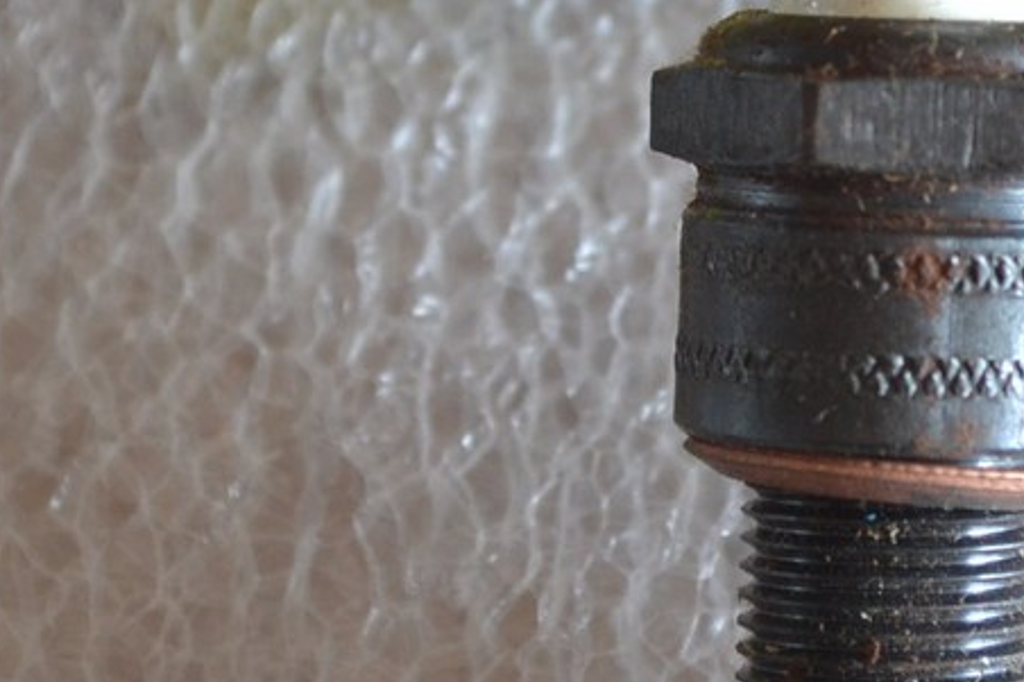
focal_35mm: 206
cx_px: 881
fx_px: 5857
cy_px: 77
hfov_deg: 10.0
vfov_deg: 6.6
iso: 800
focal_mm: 46
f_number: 5.3
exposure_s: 1/40
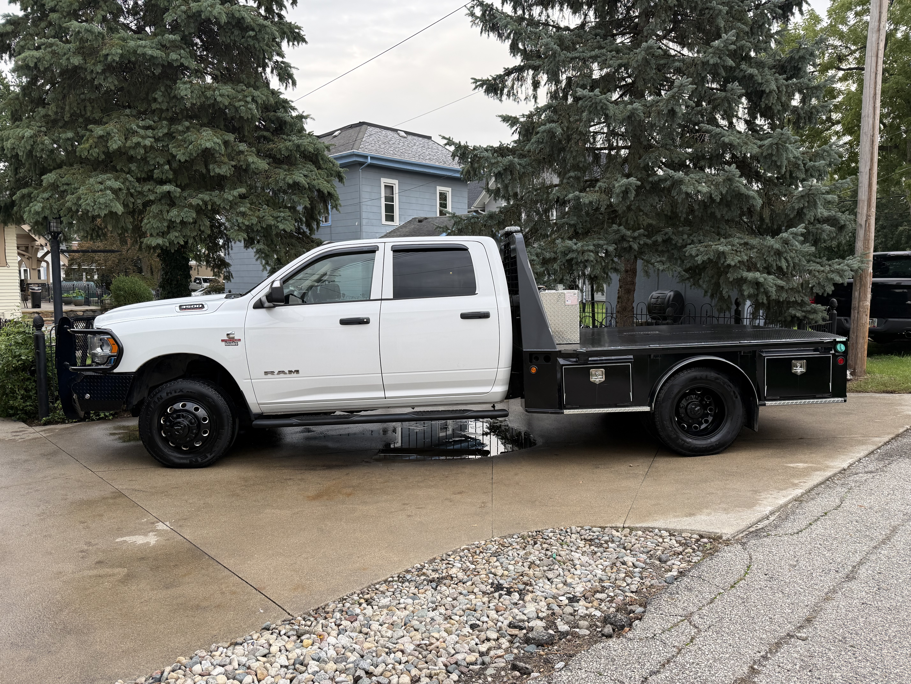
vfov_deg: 56.8
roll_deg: -0.1
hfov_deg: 71.6
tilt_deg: -4.0
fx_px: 632
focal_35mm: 24
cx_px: 456
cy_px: 342
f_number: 1.78
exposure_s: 1/301
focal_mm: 6.76
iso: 100
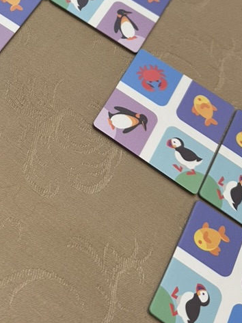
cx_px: 16
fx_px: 485
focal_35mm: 52
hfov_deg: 26.9
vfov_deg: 35.1
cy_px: 44
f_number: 1.78
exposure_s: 1/120
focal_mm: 6.86
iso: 250
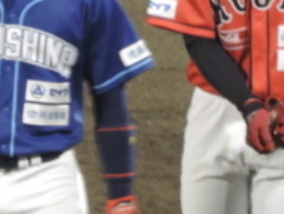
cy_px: 45
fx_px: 18992
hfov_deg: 0.9
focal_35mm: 2312
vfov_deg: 0.6
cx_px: 372
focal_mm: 98.1
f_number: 4.9
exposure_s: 1/40
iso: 800
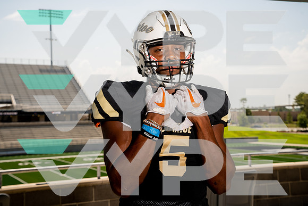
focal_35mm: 55
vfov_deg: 24.6
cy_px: 103
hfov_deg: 36.2
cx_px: 154
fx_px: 471
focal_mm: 55
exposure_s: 1/250
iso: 100
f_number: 7.1
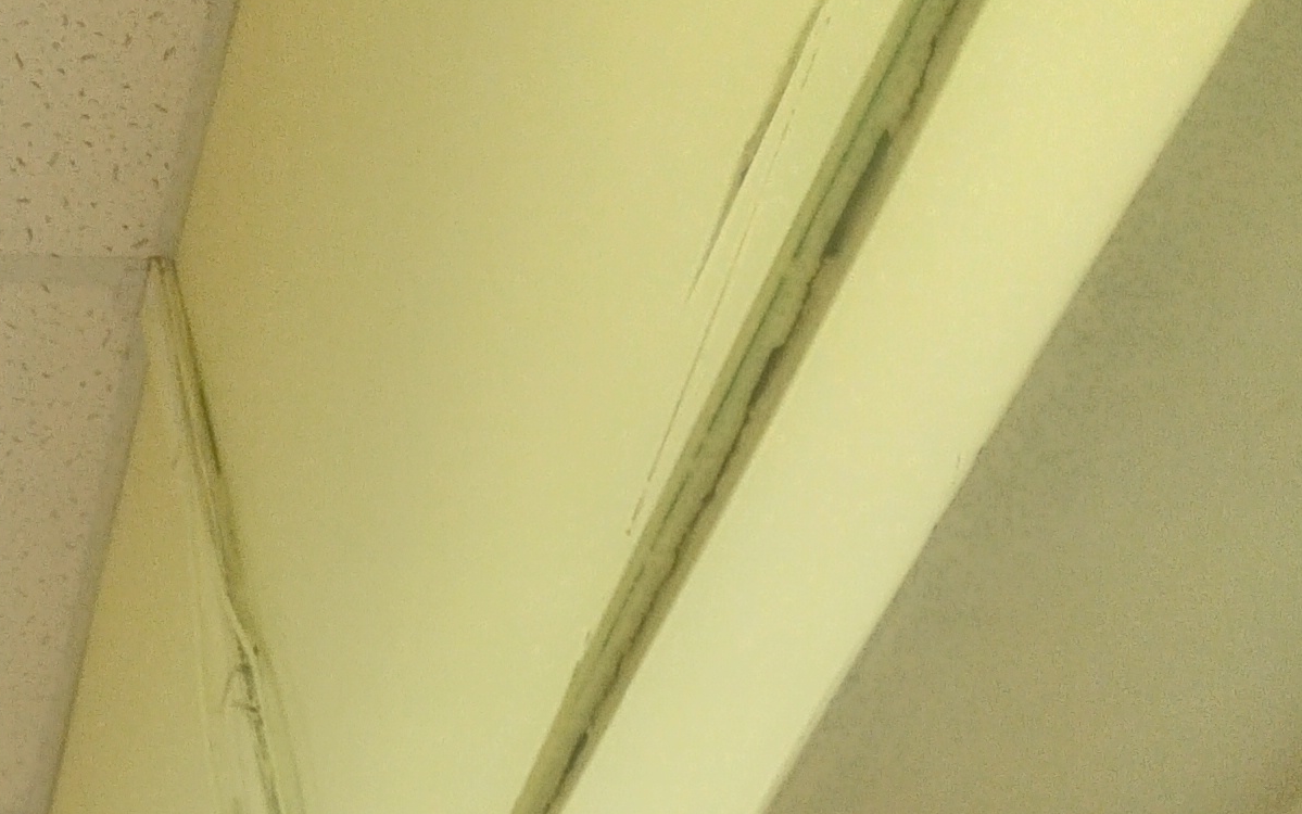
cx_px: 27
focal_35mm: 75
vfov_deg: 15.9
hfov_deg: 26.2
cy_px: 1241
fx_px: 2662
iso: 218
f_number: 2
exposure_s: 1/25
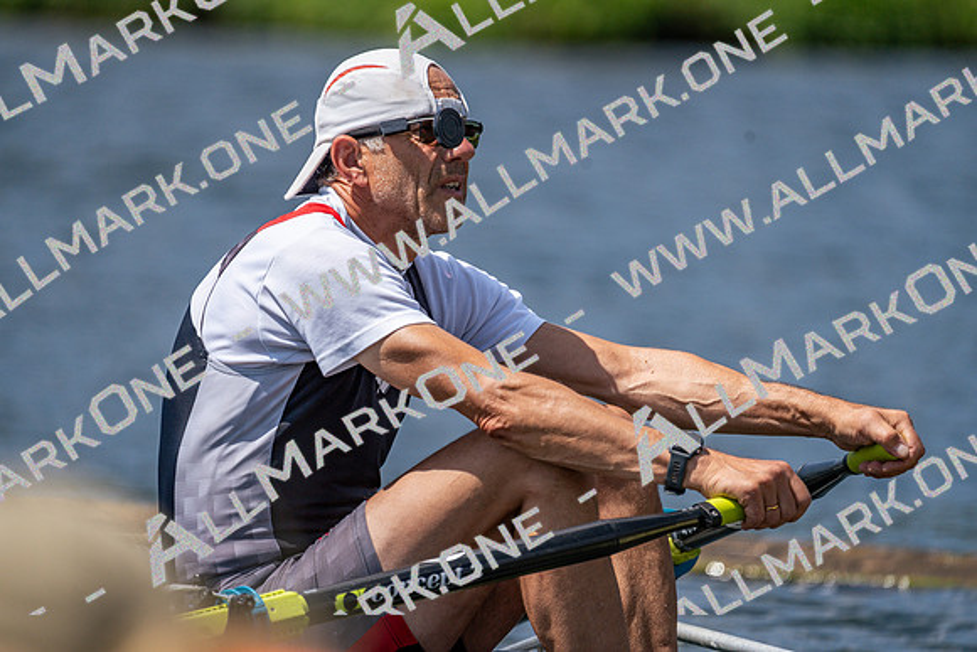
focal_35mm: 600
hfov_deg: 3.4
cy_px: 326
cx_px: 488
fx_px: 16286
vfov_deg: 2.3
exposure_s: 1/2000
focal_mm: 600
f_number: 6.3
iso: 250
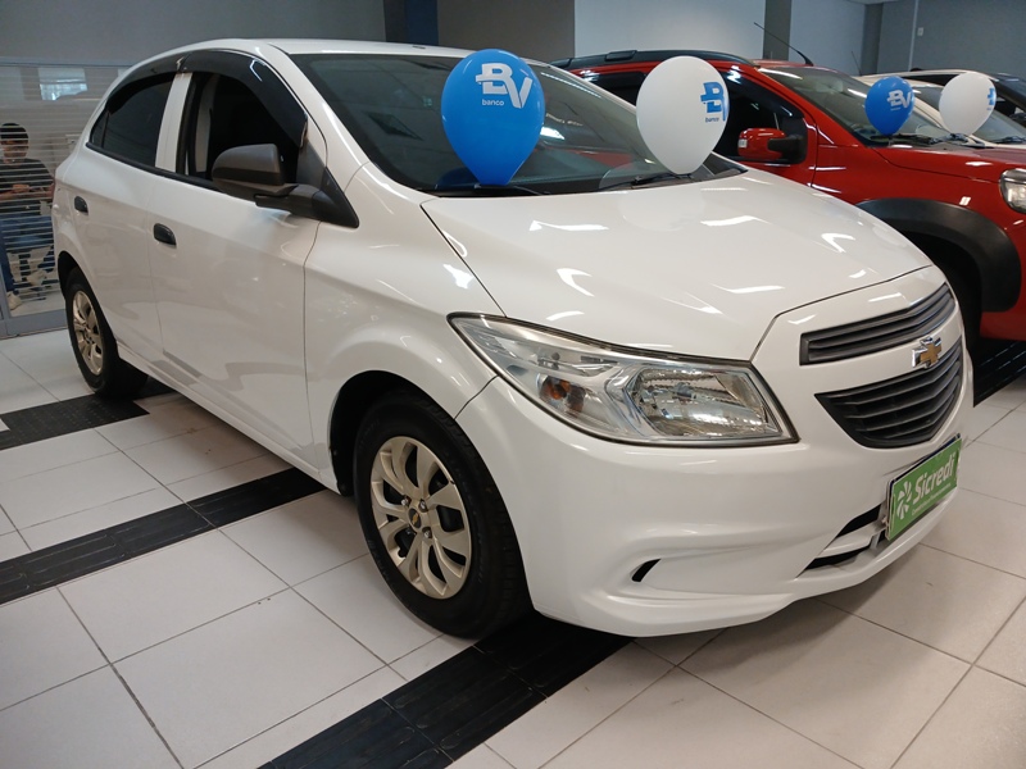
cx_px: 513
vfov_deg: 53.1
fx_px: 771
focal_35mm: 26
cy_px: 384
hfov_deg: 67.3
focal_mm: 3.98
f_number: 1.8
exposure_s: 1/60
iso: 160
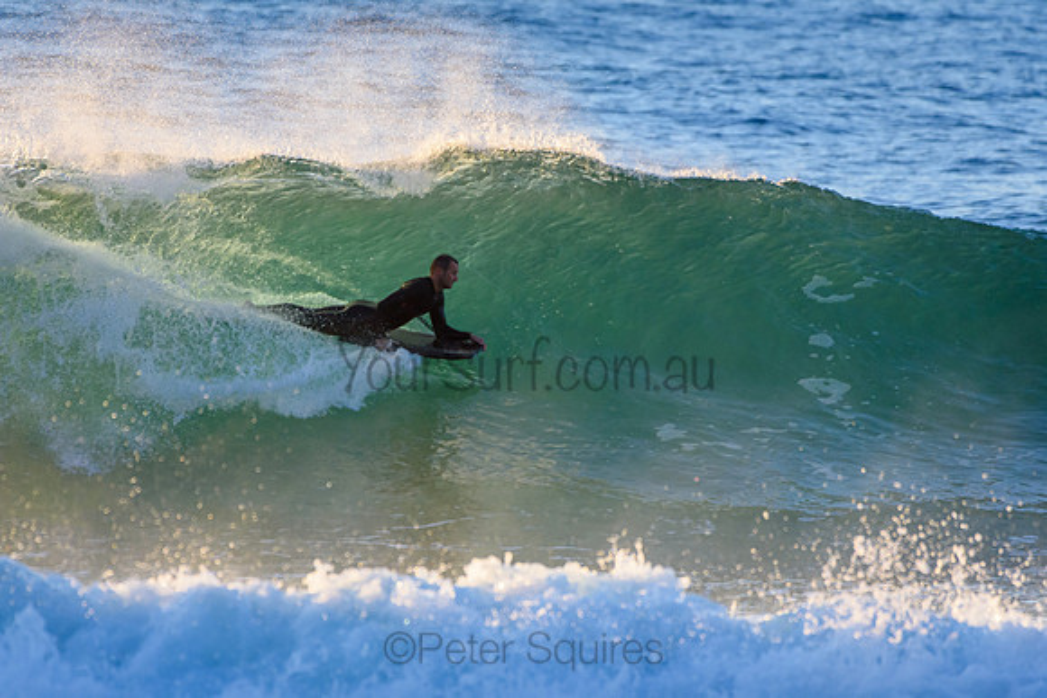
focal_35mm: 750
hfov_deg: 2.7
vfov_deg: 1.8
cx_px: 524
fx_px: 21817
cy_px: 349
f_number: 5.6
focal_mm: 500
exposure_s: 1/1600
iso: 1000
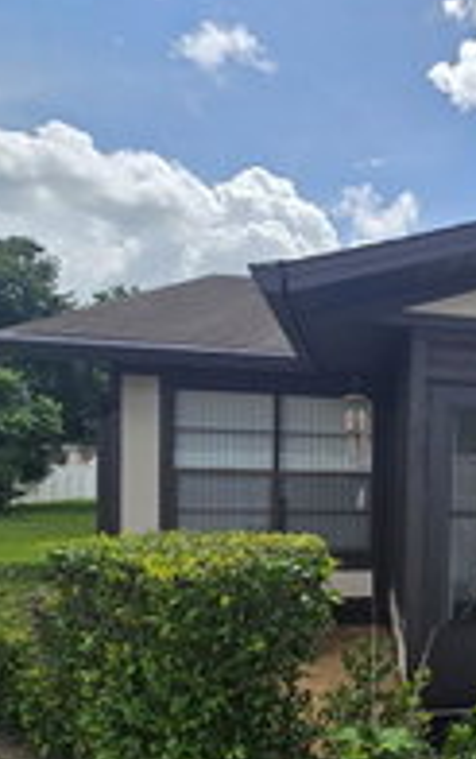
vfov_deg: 61.6
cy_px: 496
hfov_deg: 34.8
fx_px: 621
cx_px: 548
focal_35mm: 30
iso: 50
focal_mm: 2.2
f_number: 2.2
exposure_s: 1/2993
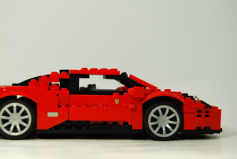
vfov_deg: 19.5
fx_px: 461
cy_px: 85
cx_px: 96
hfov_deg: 28.7
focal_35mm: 70
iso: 200
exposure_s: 1/100
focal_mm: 38
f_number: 5
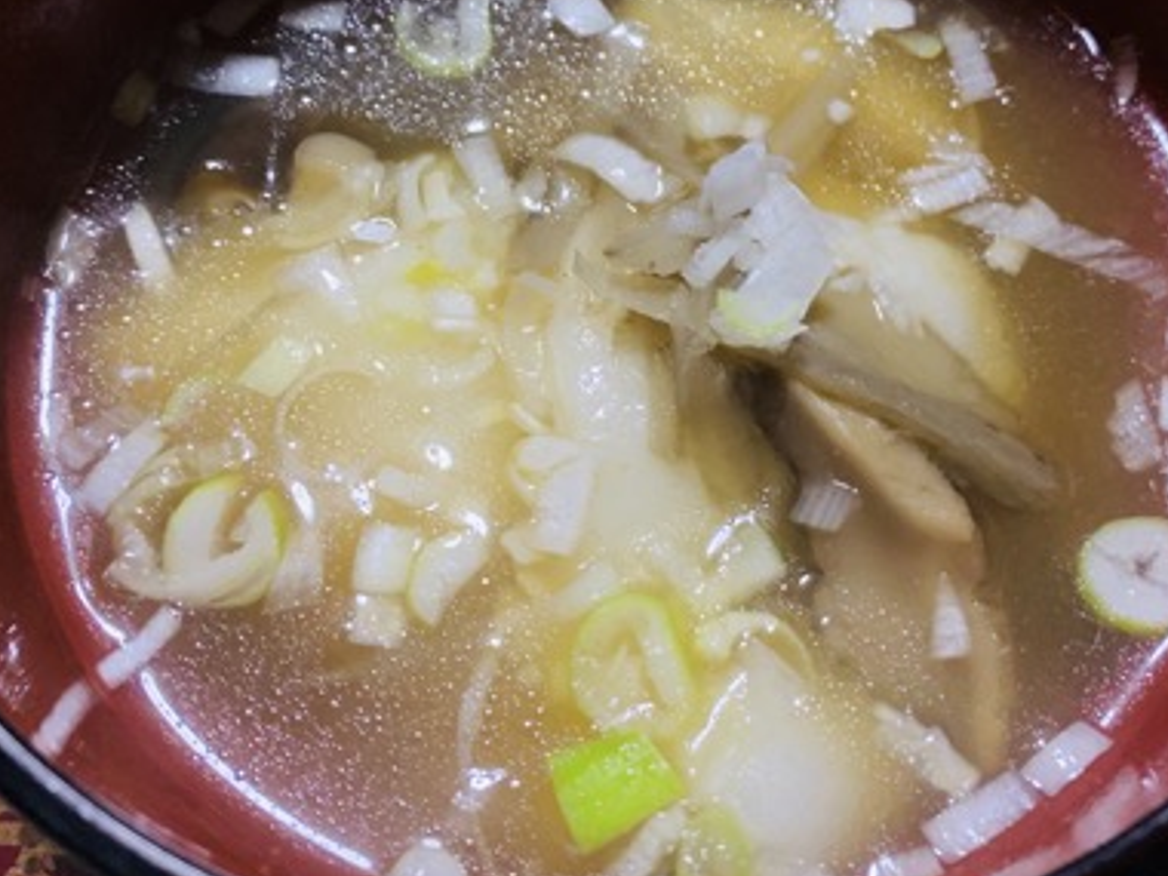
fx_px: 1383
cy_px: 304
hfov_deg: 45.7
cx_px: 639
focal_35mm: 41
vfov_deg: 34.9
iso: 250
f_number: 1.8
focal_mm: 4.25
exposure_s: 1/33
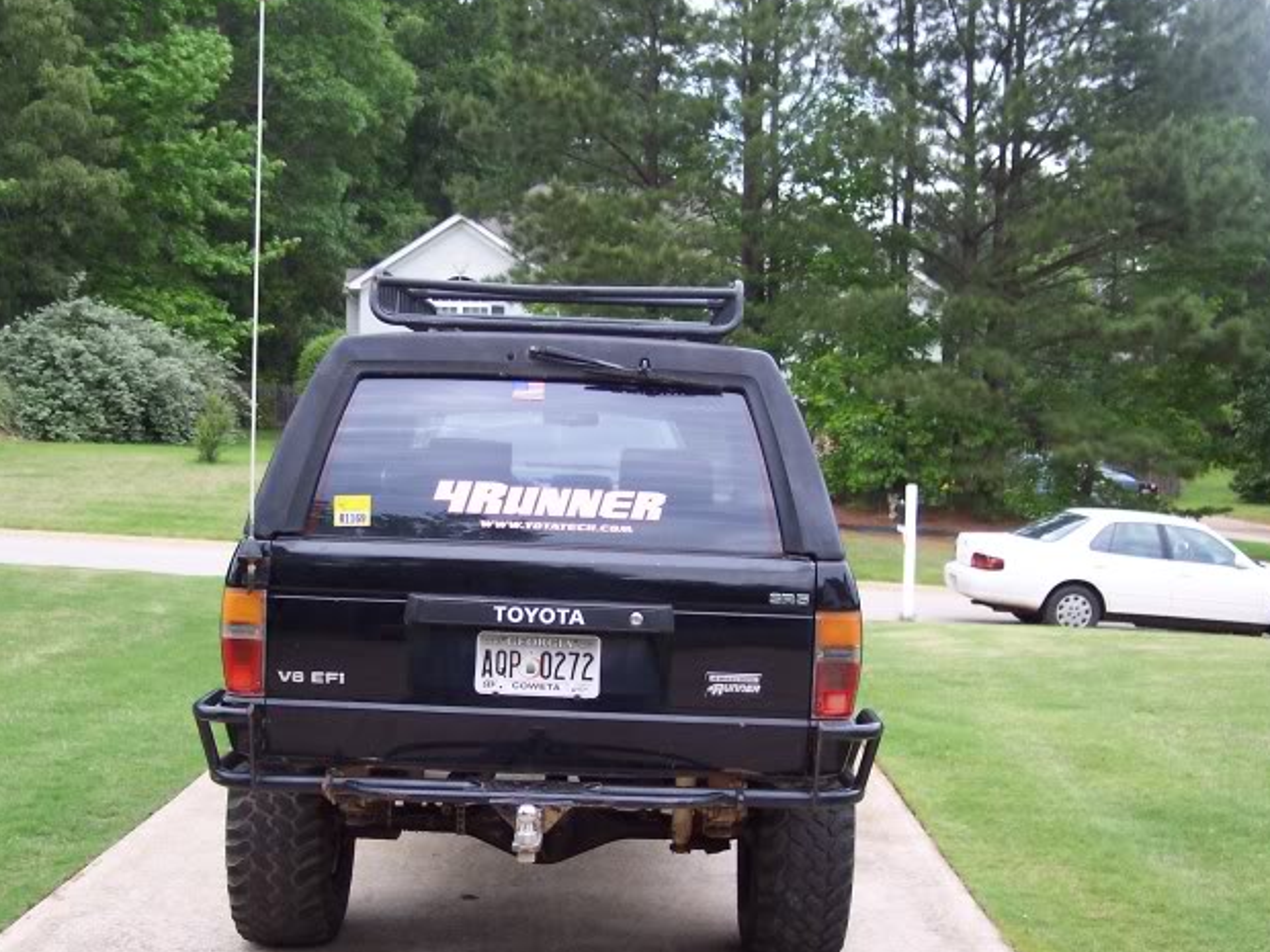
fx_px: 1798
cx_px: 578
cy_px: 517
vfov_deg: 29.7
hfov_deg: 38.9
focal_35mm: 49
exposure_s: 1/250
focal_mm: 8
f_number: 2.8
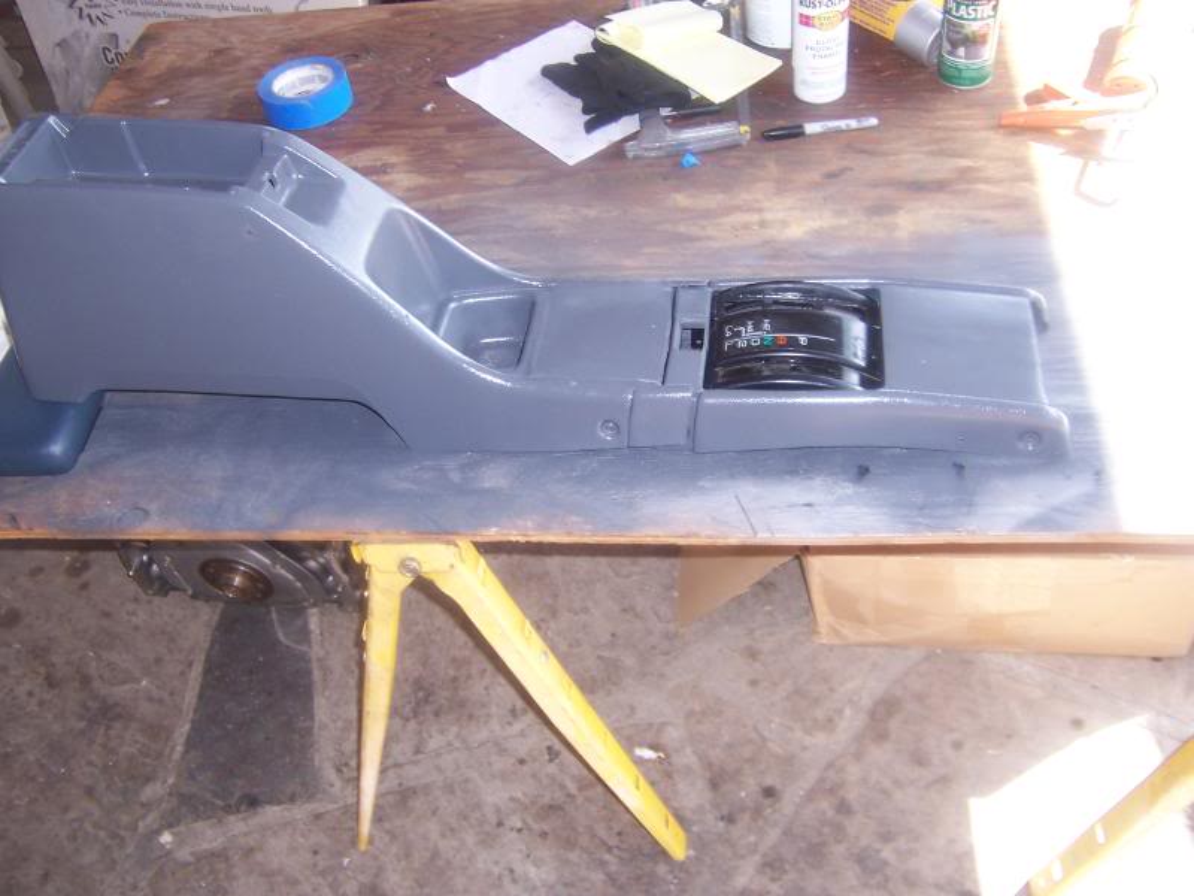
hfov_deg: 55.4
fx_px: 1138
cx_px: 597
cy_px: 448
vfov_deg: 42.9
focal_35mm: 33
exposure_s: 1/60
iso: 80
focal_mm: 5.5
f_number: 2.8
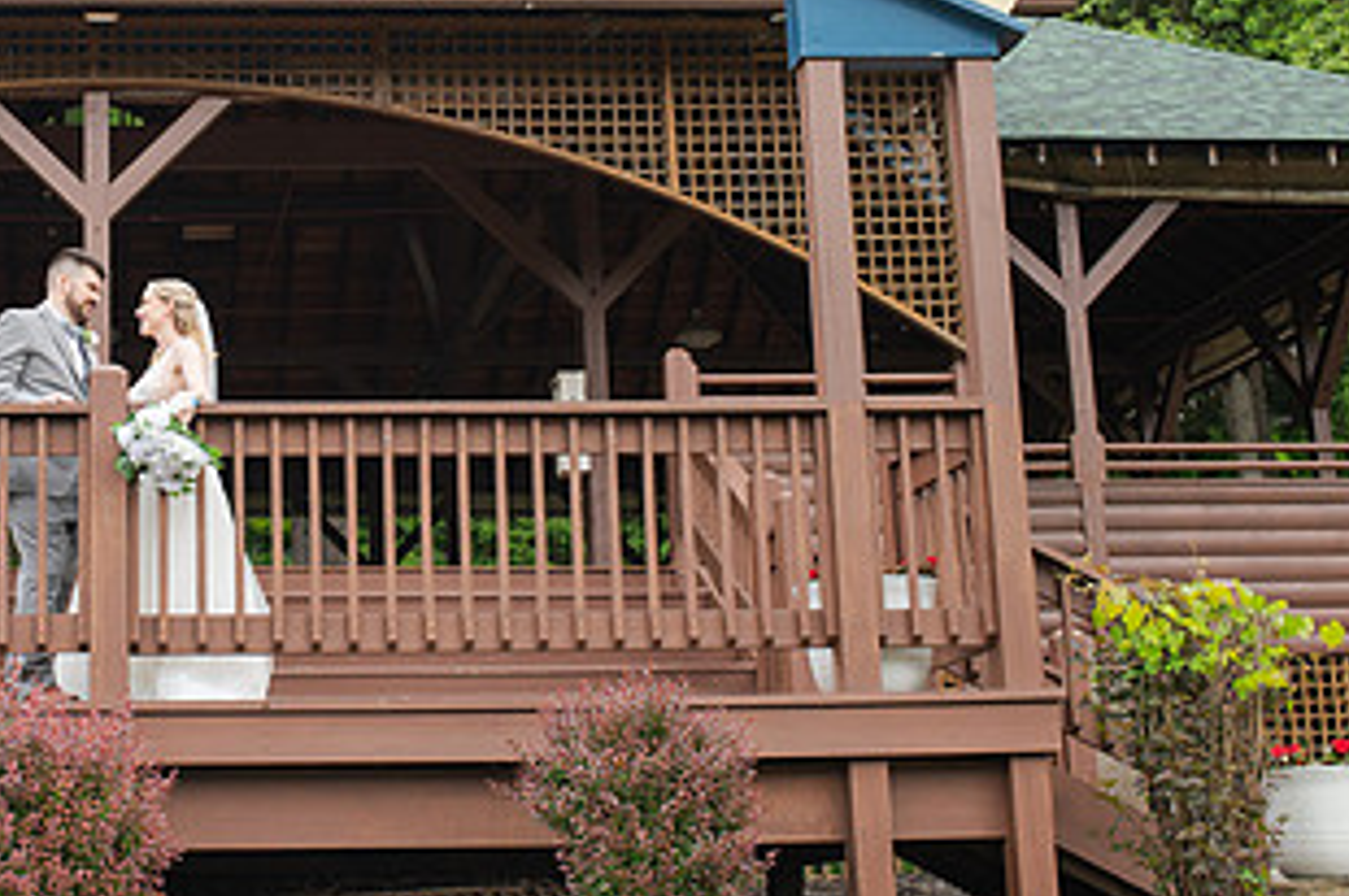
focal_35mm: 70
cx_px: 152
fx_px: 2620
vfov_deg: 19.4
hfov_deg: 27.9
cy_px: 298
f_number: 3.5
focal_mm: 35
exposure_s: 1/640
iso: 560
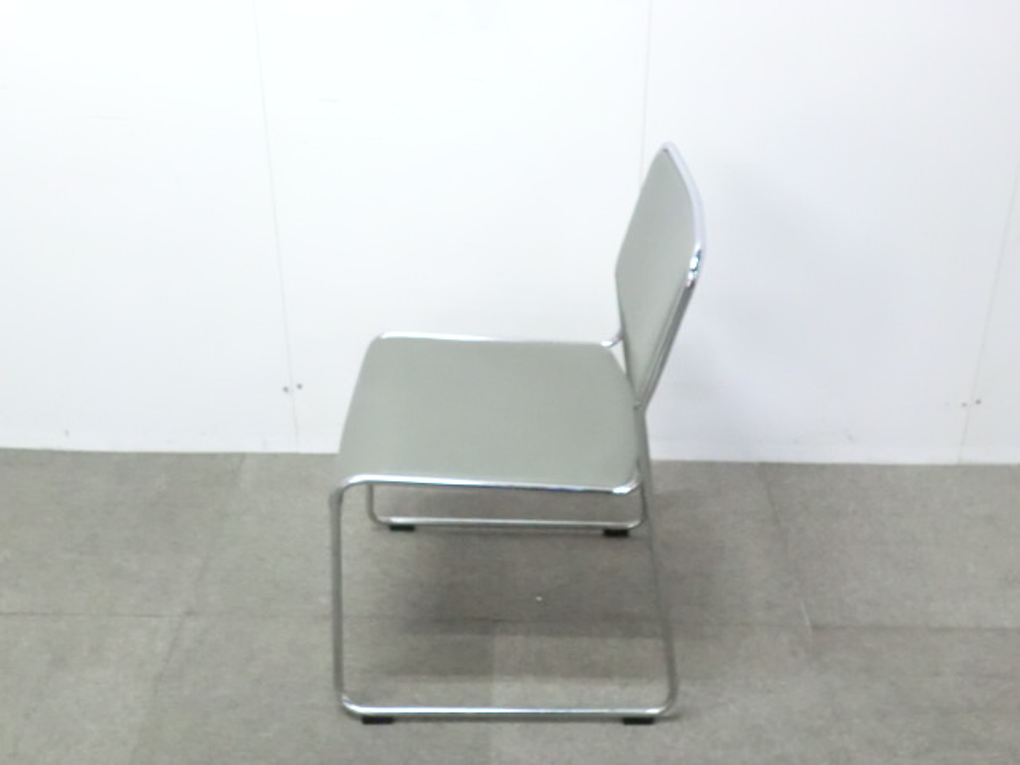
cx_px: 510
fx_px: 1326
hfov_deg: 42.1
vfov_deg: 32.2
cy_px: 382
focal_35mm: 45
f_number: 4.3
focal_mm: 8.2
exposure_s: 1/25
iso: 800
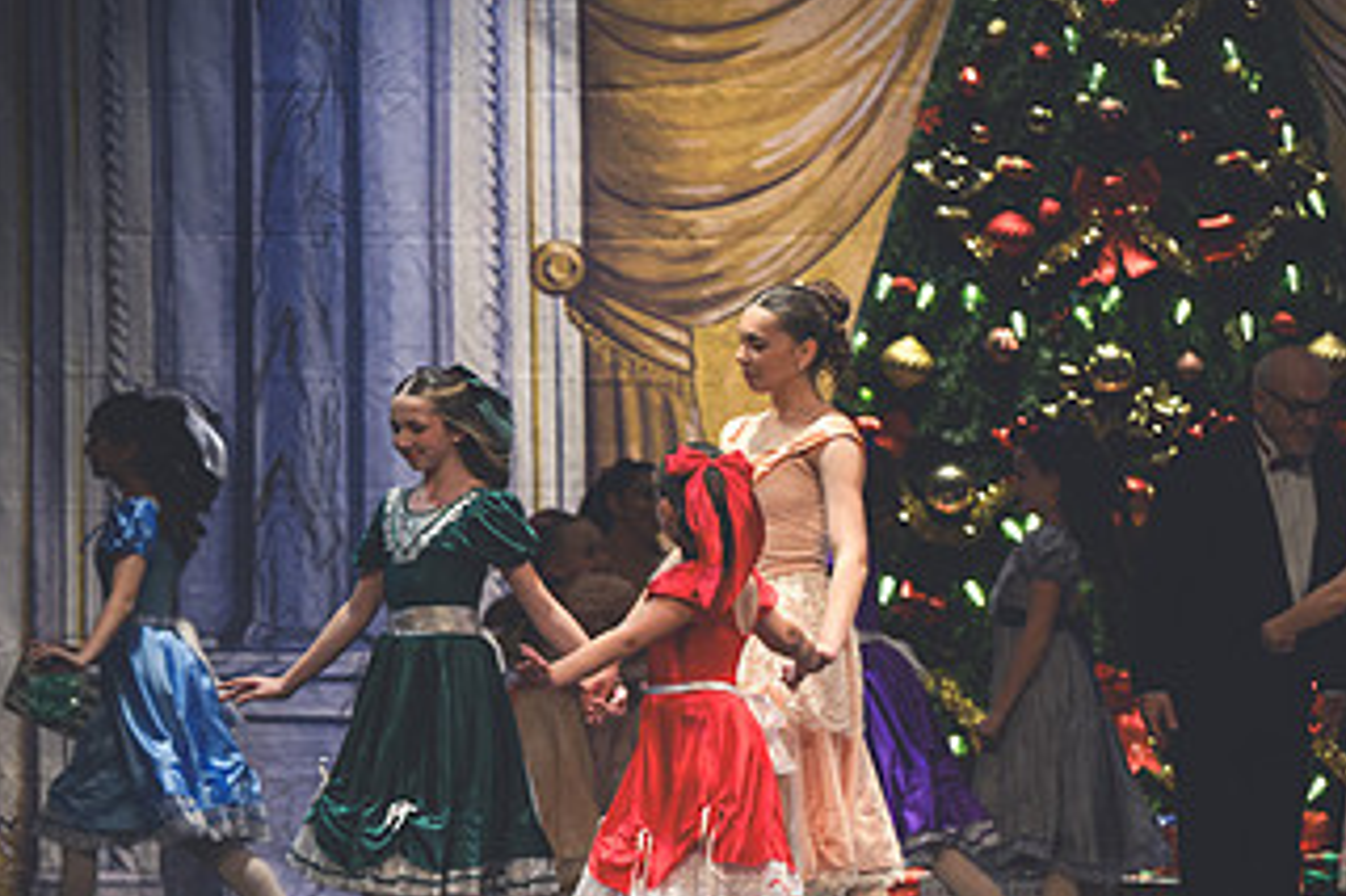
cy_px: 734
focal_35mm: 363
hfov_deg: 5.7
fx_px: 13565
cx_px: 967
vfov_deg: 3.8
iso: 1400
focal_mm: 200
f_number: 2.8
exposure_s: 1/400
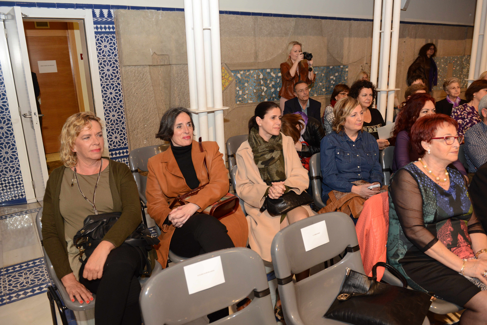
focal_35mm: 28
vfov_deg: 46.4
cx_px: 244
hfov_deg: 65.5
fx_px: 379
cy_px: 162
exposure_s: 1/50
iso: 1600
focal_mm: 28
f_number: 3.5
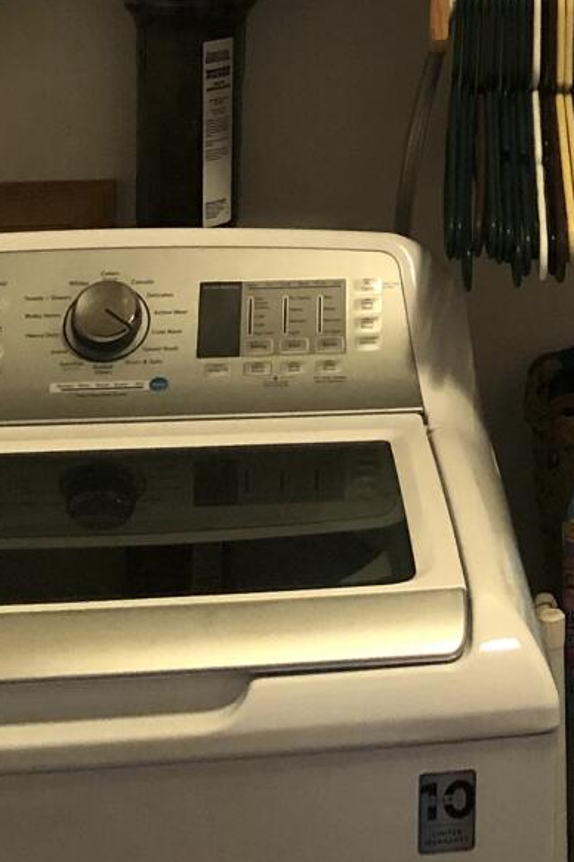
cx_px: 654
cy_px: -422
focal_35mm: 100
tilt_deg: +3.7
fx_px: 2391
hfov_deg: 13.4
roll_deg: +0.2
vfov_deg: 18.2
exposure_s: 1/15
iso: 64
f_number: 1.8
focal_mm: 4
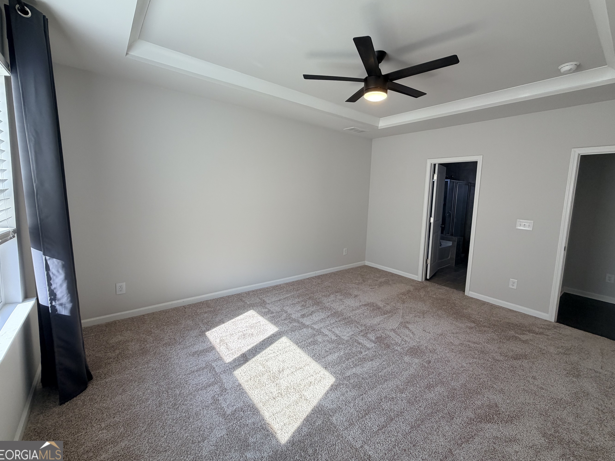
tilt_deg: -5.8
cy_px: 218
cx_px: 319
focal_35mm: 15
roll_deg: -1.3
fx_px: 266
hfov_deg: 98.1
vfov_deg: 81.7
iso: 80
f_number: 2.2
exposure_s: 1/120
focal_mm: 2.22
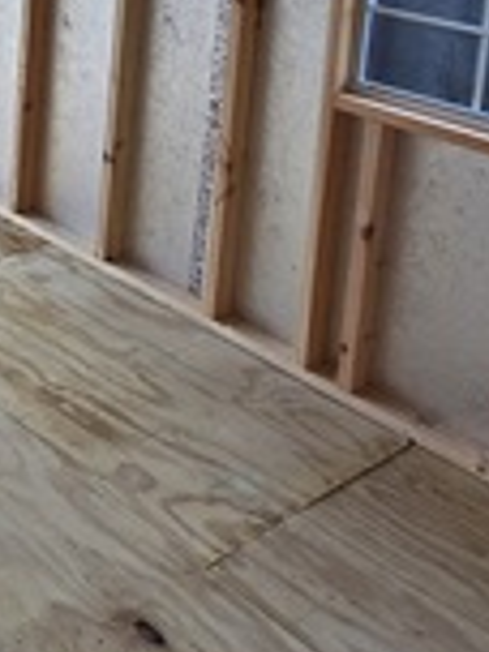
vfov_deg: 32.4
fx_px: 904
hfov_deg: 23.1
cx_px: -283
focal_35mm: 48
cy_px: -142
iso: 50
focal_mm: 2.2
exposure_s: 1/142
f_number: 2.2
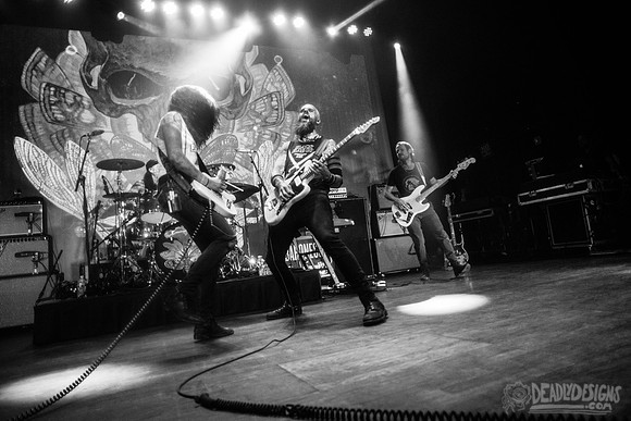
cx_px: 313
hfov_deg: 74.8
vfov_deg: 54.0
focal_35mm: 24
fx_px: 413
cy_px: 191
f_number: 3.2
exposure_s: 1/500
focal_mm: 20
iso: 3200
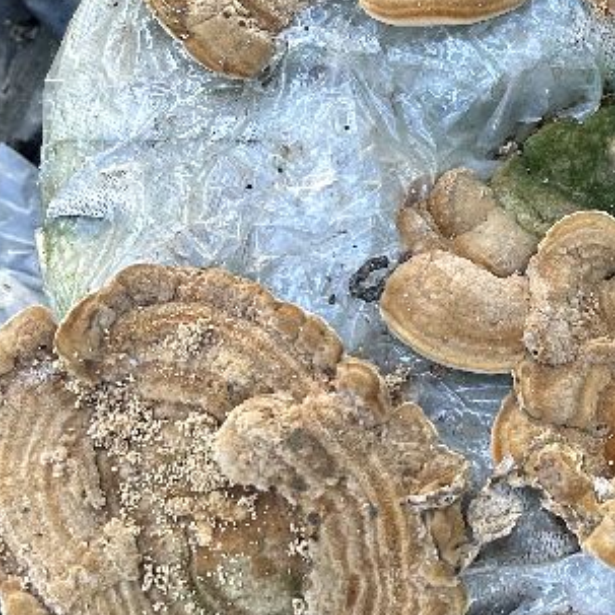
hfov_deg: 20.4
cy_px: 388
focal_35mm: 82
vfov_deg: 21.1
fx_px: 1648
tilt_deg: -70.4
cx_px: 627
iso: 125
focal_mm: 5.7
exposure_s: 1/121
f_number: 1.5
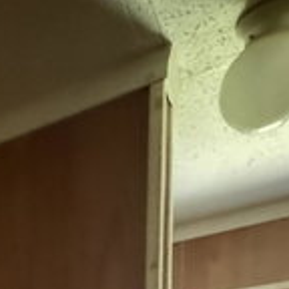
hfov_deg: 26.2
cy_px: 480
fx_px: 520
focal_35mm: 55
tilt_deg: -0.9
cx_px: -93
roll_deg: +1.3
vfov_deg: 22.6
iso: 2000
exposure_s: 1/30
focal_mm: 2.22
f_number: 2.2
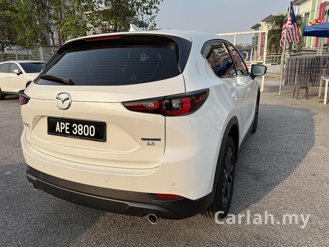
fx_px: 228
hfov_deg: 71.6
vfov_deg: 56.8
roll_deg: +1.1
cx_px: 164
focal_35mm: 24
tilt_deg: -12.2
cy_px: 124
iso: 125
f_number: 1.78
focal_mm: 6.76
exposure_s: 1/3279
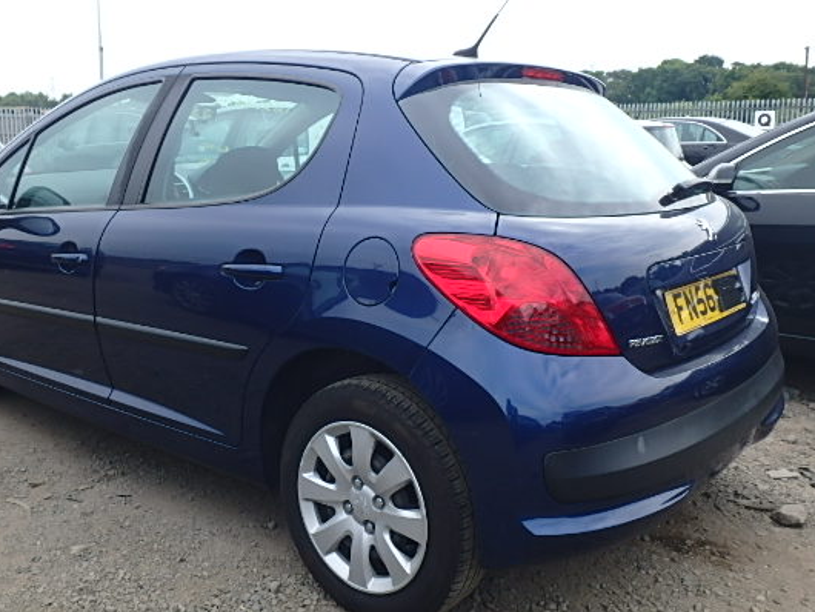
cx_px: 361
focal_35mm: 35
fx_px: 824
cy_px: 306
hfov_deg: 52.5
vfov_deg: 40.7
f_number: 4.6
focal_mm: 5.2
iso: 125
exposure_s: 1/200
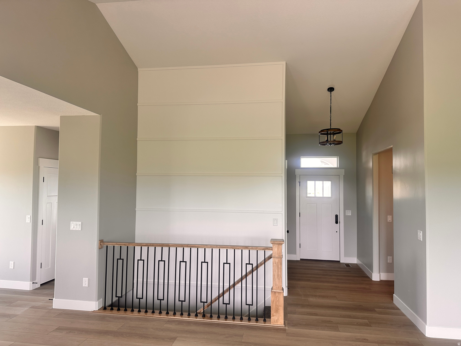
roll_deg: -1.2
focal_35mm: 24
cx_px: 230
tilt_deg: +2.1
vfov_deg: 56.8
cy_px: 173
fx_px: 320
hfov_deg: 71.6
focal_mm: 6.86
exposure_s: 1/132
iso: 64
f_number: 1.78
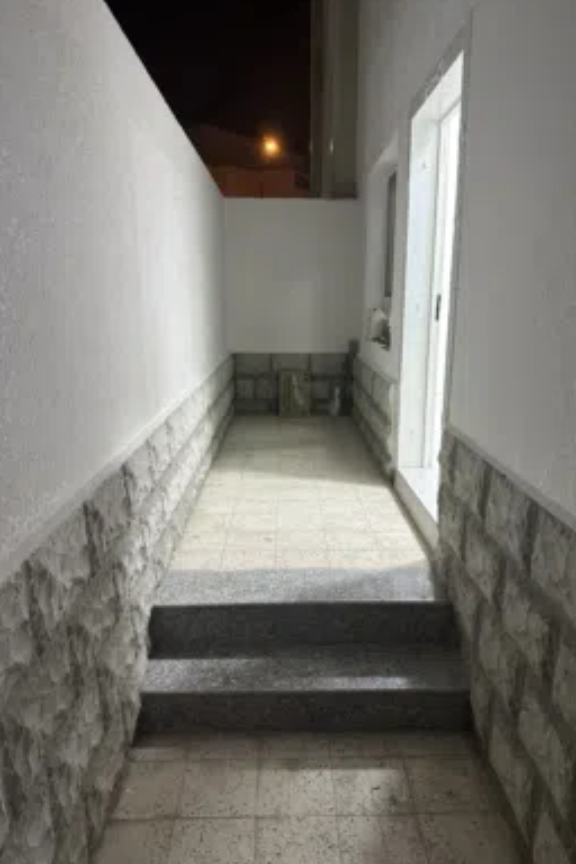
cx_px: 304
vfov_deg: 69.4
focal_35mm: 26
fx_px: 624
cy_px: 434
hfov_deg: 49.5
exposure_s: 1/59
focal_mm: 6.86
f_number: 1.78
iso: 250
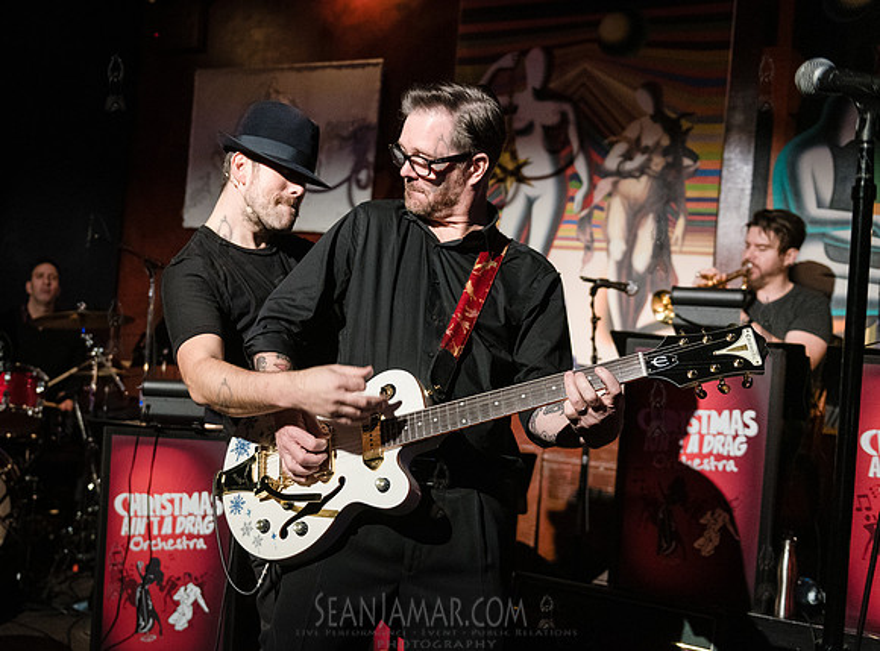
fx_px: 963
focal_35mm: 38
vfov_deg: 37.3
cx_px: 349
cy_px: 329
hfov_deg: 48.8
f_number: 2.8
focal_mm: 32
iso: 4000
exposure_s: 1/200
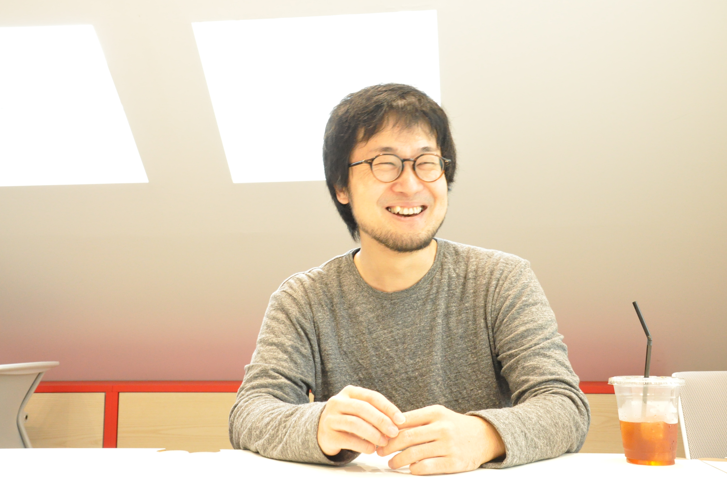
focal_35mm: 40
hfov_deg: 48.5
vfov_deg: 33.4
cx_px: 368
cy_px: 244
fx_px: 808
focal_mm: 26
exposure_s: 1/40
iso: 3200
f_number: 8
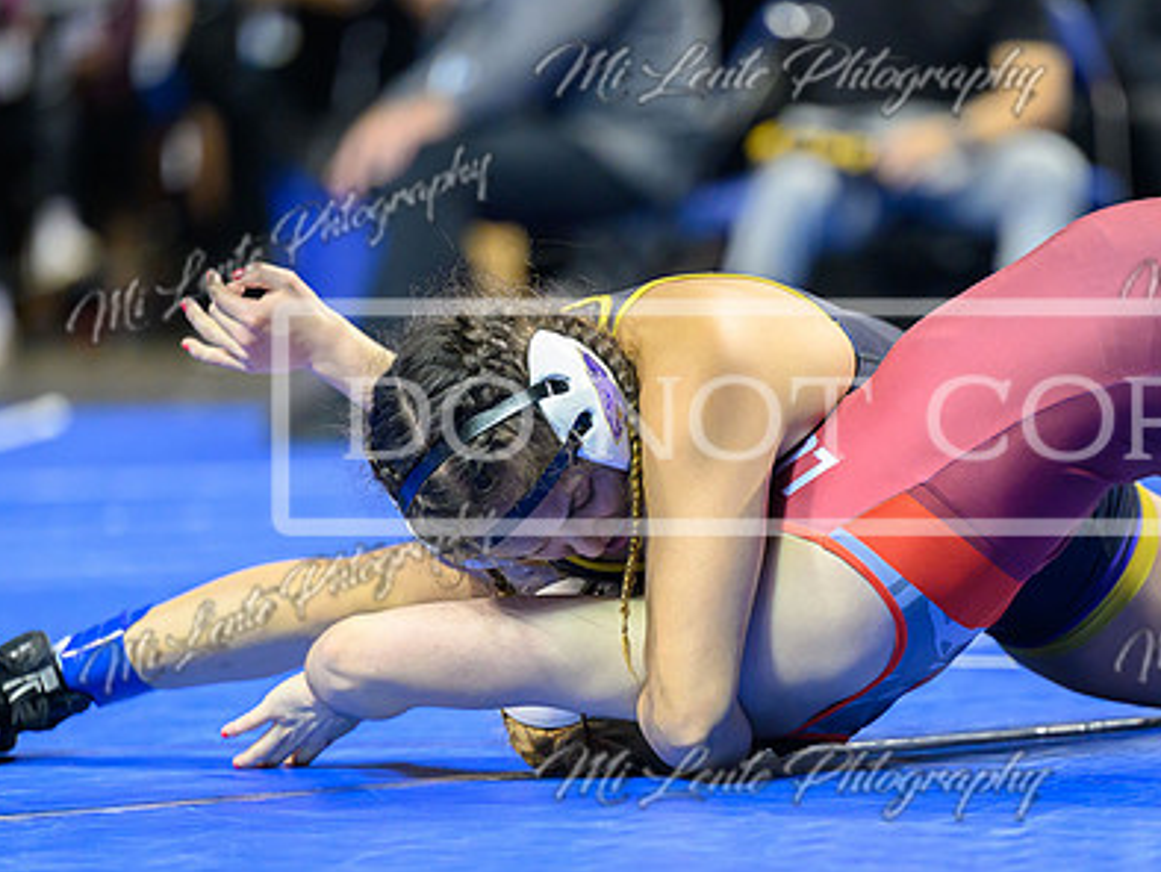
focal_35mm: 288
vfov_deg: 5.2
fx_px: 9665
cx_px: 829
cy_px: 548
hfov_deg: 6.9
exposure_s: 1/800
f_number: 2.8
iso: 3200
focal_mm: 175
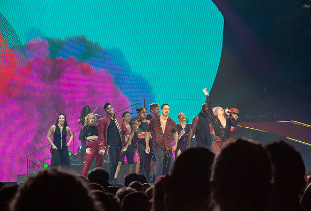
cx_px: 202
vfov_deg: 7.8
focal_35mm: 179
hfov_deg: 11.4
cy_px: 107
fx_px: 1551
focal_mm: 51.2
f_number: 5.6
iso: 800
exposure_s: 1/500
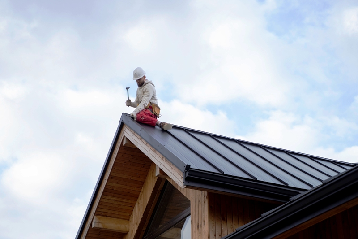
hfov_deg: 27.0
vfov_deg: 18.2
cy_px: 120
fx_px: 746
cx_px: 179
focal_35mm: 75
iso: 200
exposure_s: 1/250
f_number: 3.5
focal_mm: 75
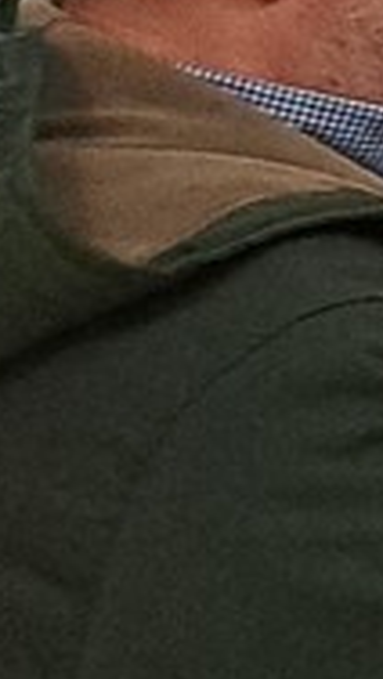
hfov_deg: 3.9
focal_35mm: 223
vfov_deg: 9.2
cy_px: -603
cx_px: 2779
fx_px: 4019
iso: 320
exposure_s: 1/50
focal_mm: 5.23
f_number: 1.8
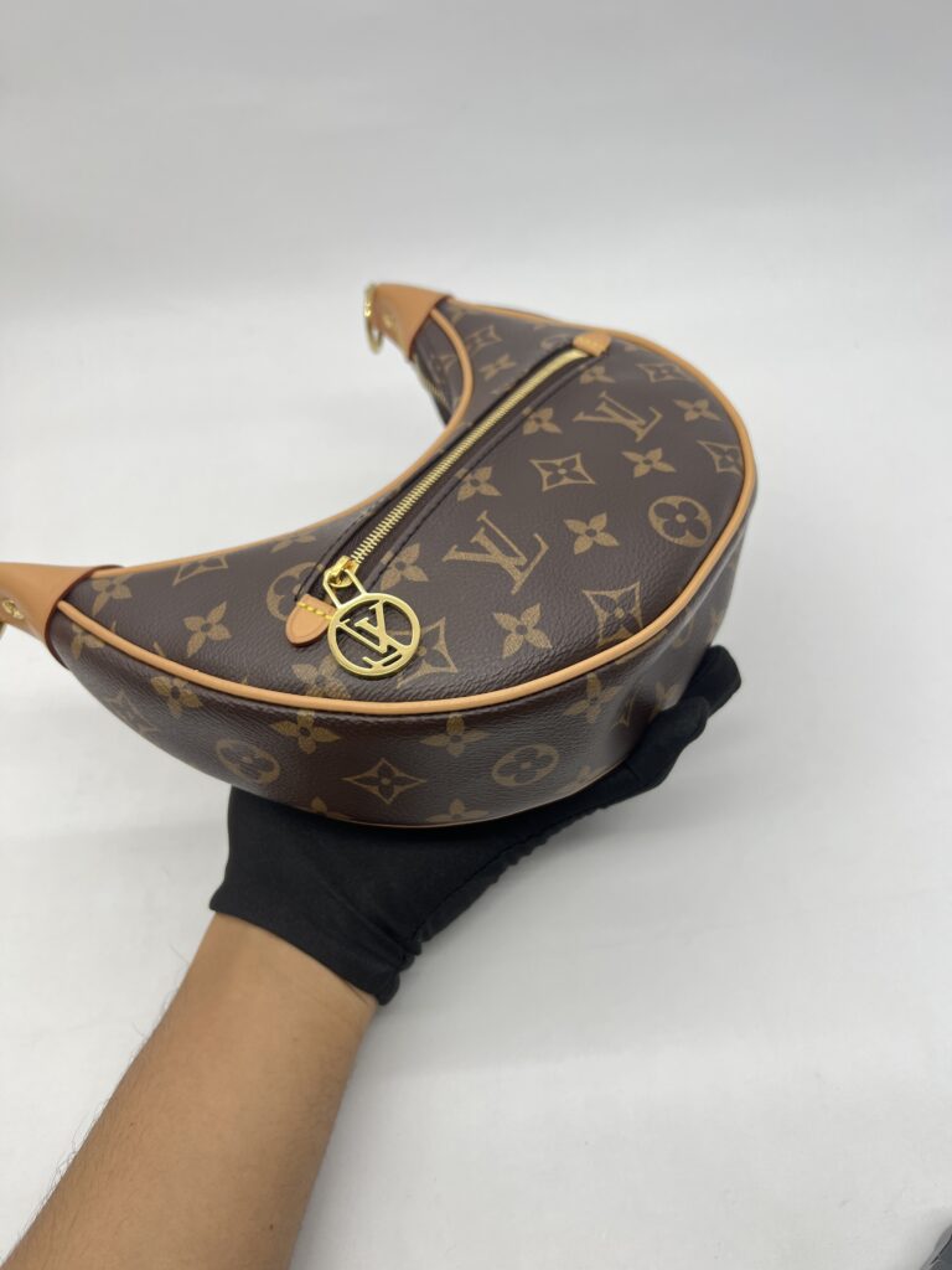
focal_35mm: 26
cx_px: 476
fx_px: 953
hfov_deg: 53.1
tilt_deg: -45.7
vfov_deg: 67.3
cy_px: 635
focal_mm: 5.7
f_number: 1.5
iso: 40
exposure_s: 1/100
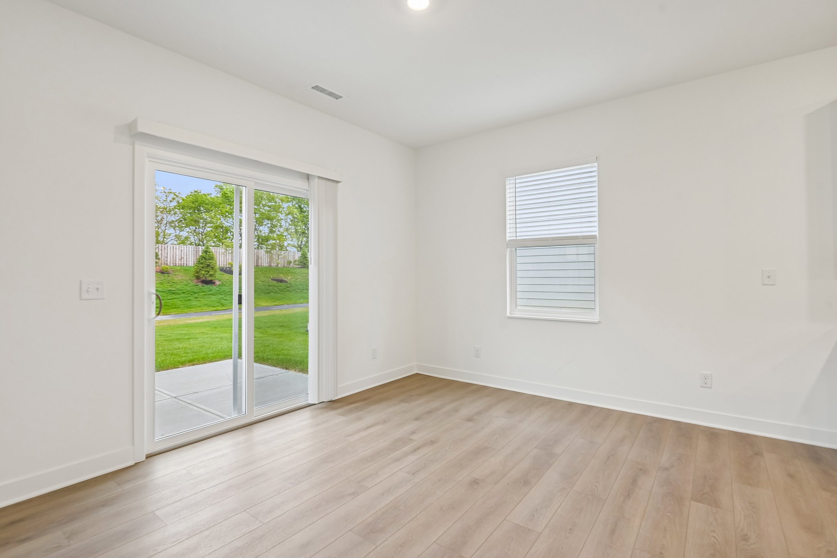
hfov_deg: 96.7
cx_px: 418
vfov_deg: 73.7
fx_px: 372
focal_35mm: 16
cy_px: 279
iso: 200
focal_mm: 16
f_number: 8
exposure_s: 1/15
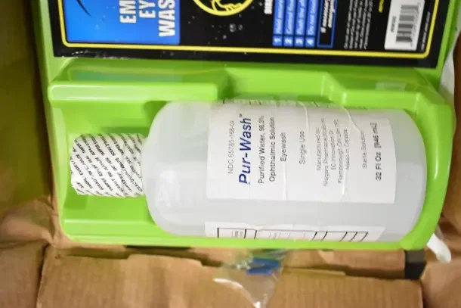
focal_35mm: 34
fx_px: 442
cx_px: 230
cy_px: 154
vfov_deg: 38.4
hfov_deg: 55.1
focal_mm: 23
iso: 1100
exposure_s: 1/40
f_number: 3.8
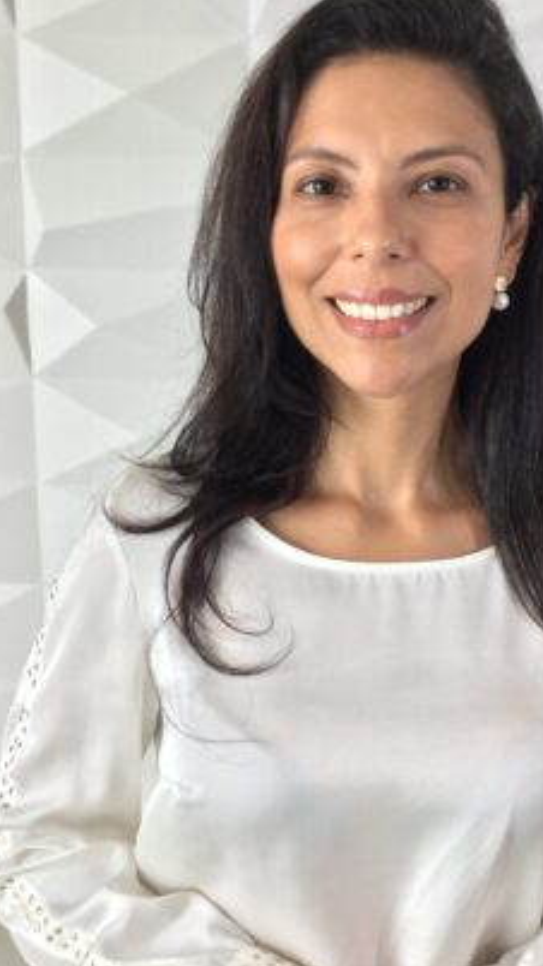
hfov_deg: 28.2
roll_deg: -1.6
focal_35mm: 42
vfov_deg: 48.3
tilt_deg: -11.6
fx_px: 1076
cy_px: 437
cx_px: 362
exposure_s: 1/30
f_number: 2.4
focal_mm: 3.3
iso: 32
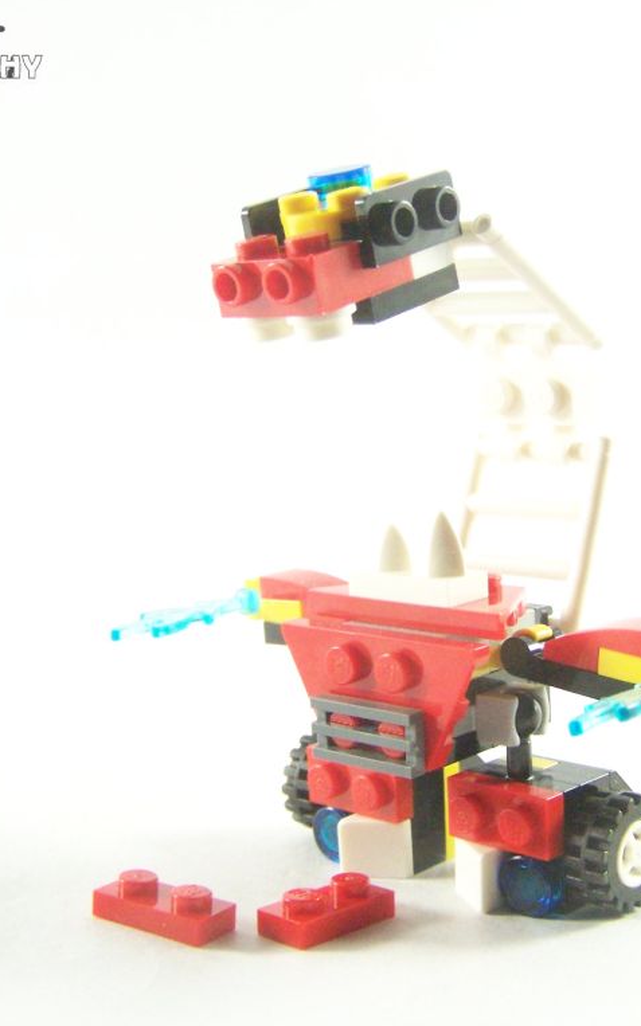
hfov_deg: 23.8
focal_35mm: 54
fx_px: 1510
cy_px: 512
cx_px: 457
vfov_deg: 37.5
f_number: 3.2
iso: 400
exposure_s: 1/60
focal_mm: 6.3
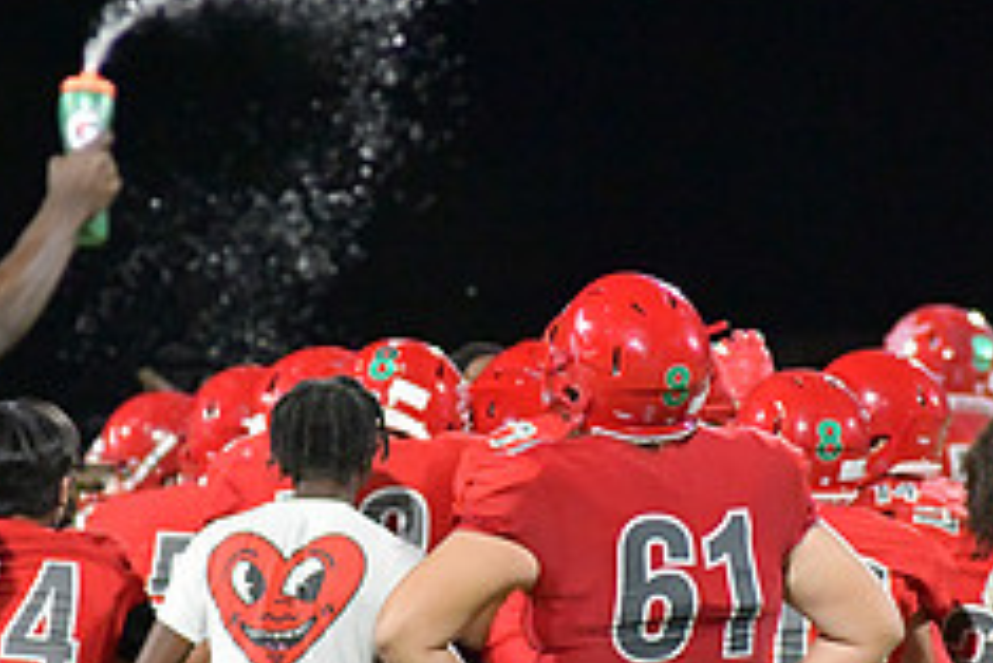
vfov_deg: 1.9
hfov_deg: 2.8
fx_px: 20423
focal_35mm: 740
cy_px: 585
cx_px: 520
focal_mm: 300
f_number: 4
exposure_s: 1/1250
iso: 12800
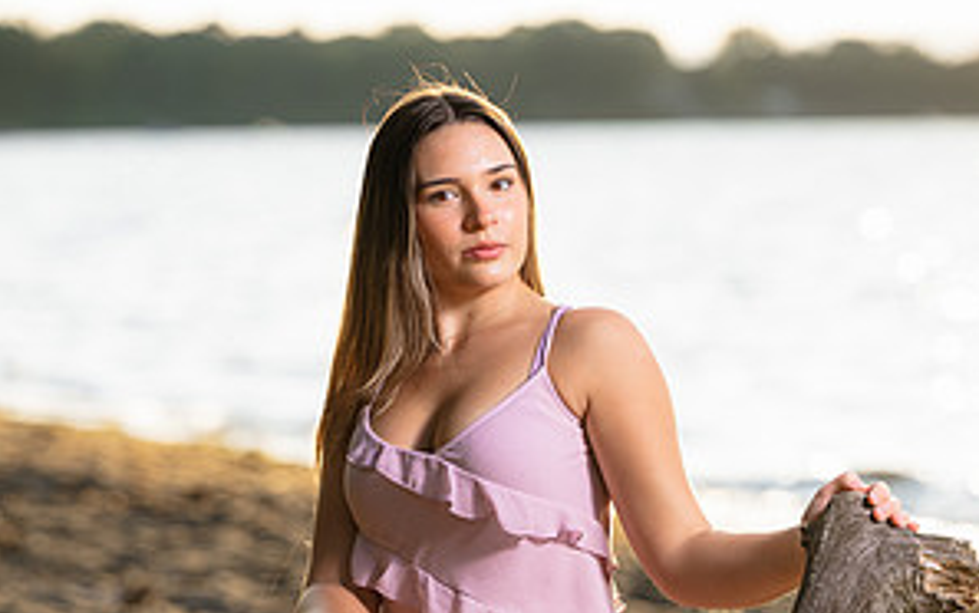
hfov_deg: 9.7
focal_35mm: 216
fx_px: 5766
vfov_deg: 6.1
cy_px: 550
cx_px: 491
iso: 100
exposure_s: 1/320
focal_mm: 140
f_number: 4
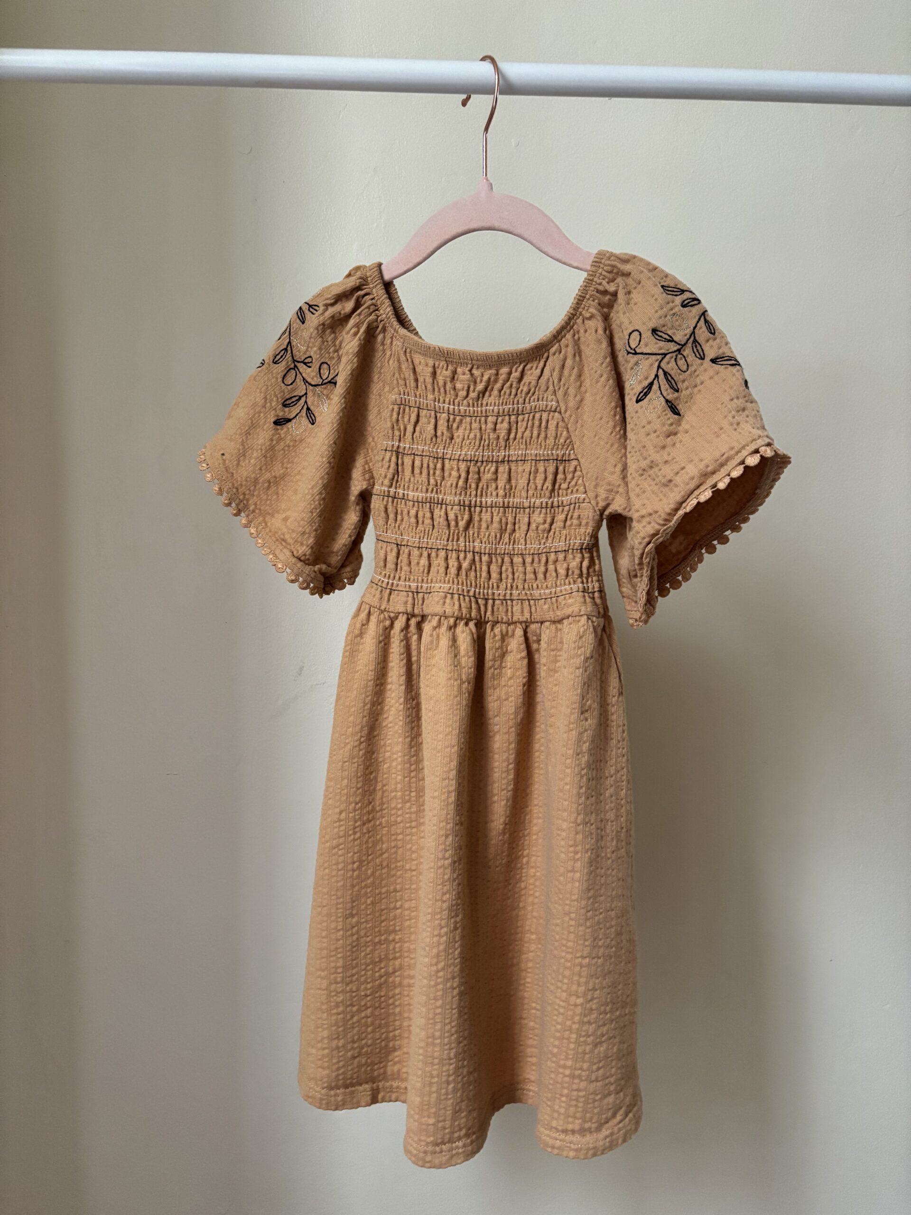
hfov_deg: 53.1
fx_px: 912
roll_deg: -0.6
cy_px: 608
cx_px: 456
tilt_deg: -4.8
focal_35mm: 26
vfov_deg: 67.3
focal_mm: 5.96
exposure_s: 1/60
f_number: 1.6
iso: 400
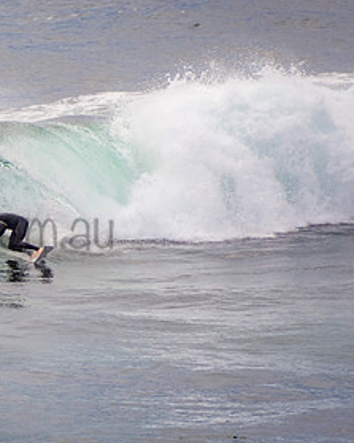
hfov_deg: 1.3
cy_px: 212
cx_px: -54
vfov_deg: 1.7
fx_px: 15344
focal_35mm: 1171
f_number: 5.6
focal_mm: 400
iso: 500
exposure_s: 1/800
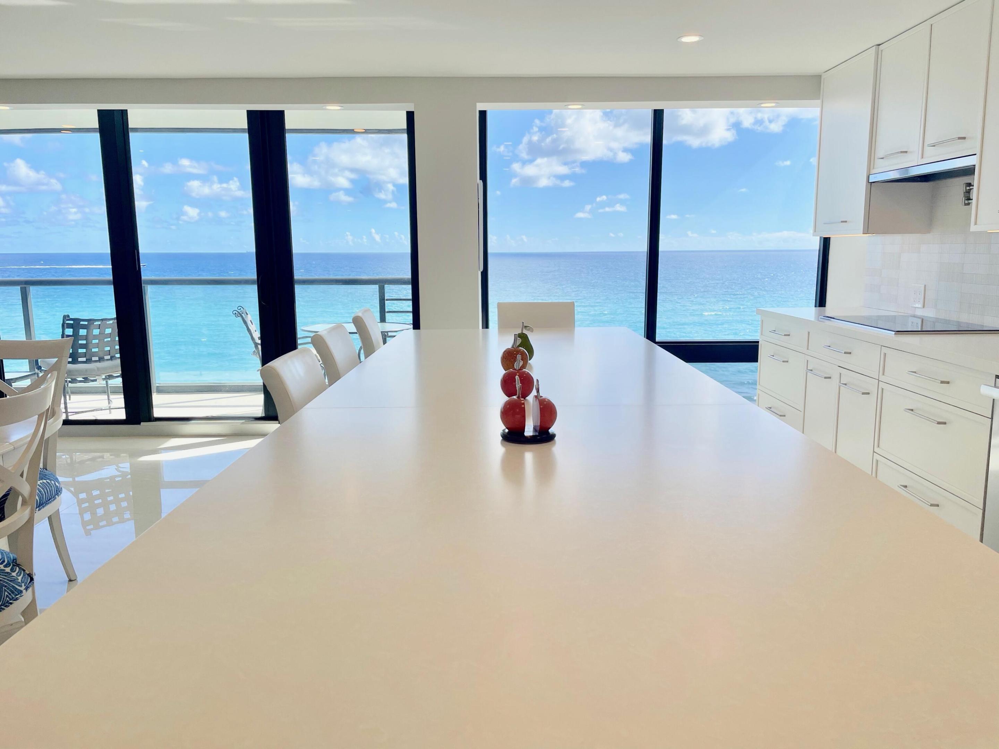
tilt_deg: -9.9
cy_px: 374
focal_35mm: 26
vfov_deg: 53.1
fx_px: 750
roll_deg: -0.2
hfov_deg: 67.3
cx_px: 500
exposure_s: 1/1125
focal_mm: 4.2
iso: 32
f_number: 1.6
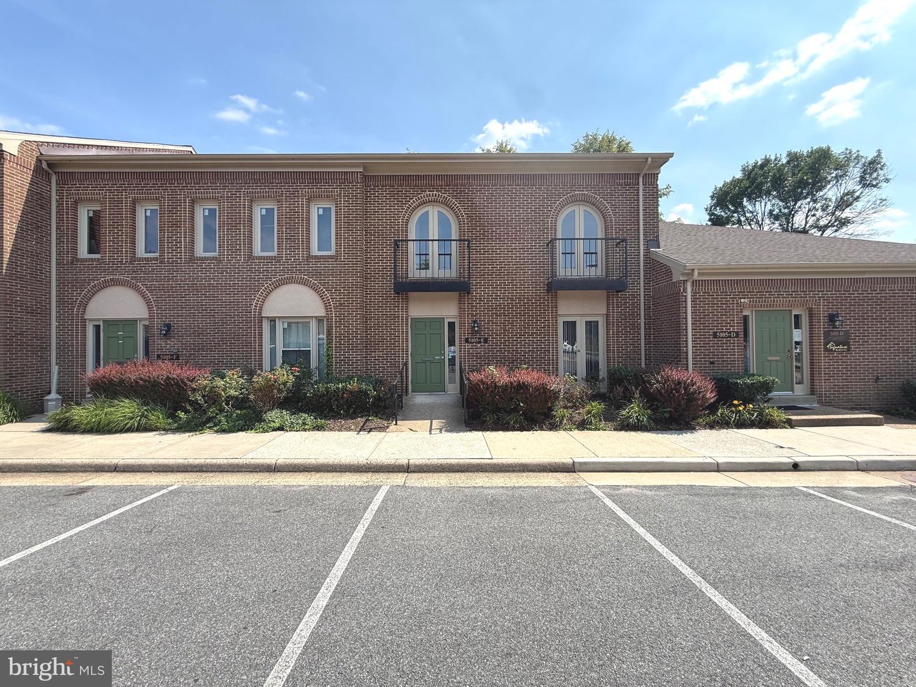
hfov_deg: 102.1
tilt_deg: +2.7
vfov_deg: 85.7
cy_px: 344
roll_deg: +0.4
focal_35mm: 14
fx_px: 370
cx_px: 458
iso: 50
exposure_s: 1/928
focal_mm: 2.22
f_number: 2.2
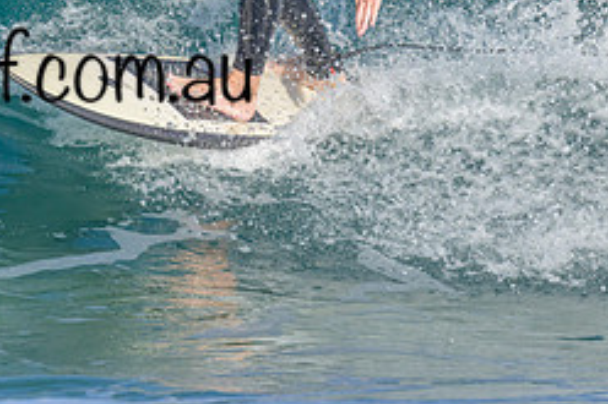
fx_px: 36590
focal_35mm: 2168
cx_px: 104
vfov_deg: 0.6
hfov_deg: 1.0
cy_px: 25
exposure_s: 1/2000
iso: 360
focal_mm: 800
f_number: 6.3
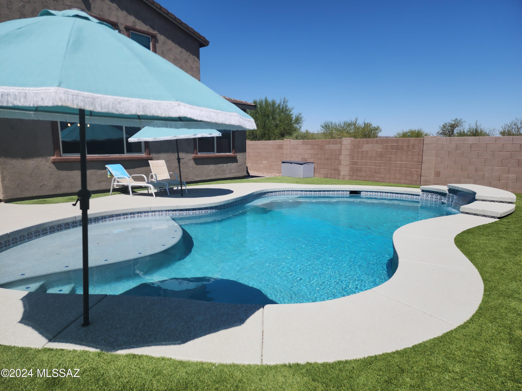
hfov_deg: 73.9
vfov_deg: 58.9
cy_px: 196
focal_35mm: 23
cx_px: 261
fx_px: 347
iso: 12
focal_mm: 6.4
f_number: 1.8
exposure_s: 1/1809
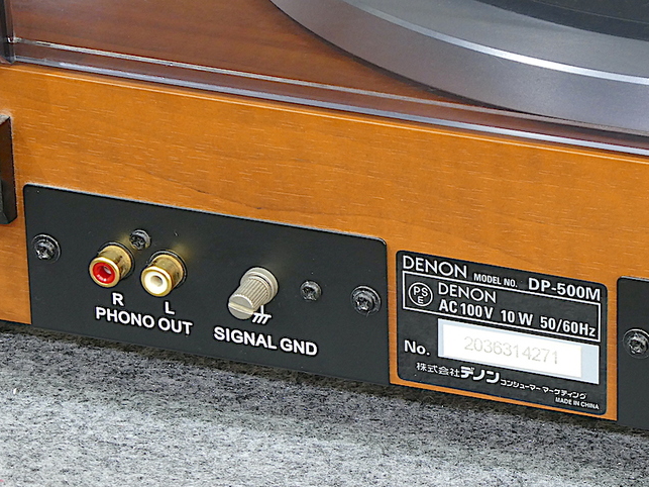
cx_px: 440
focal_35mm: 239
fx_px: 4480
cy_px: 322
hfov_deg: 8.3
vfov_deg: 6.2
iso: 200
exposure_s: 1/5
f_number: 5.5
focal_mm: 28.7
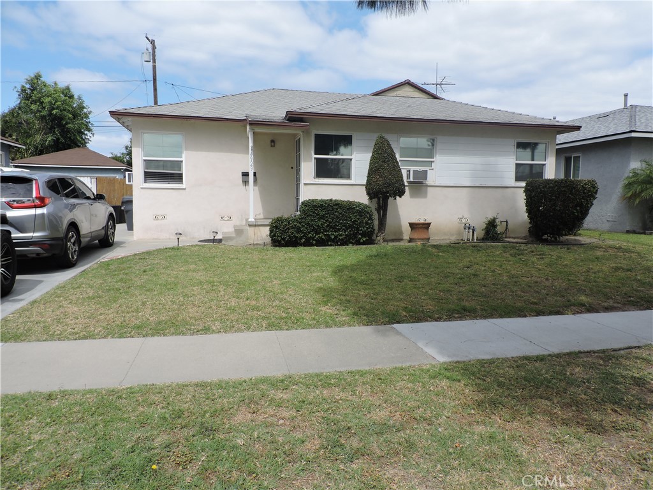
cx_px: 326
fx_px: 453
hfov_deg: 71.6
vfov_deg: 56.8
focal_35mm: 24
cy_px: 245
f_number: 3
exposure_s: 1/1250
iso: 100
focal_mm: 4.3
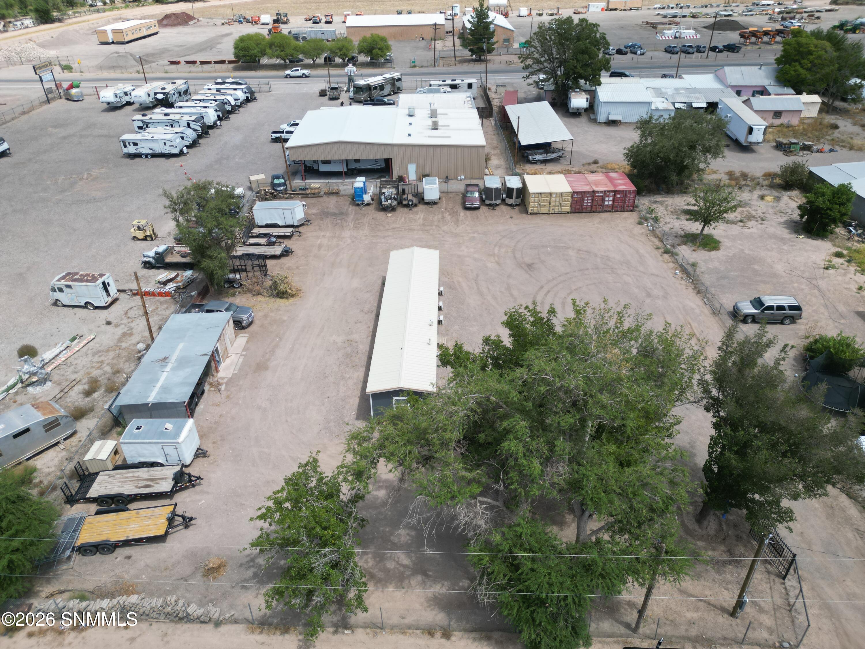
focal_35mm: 24
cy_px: 324
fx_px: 600
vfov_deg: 56.8
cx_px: 432
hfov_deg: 71.6
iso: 130
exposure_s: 1/2500
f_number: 1.7
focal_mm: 6.72
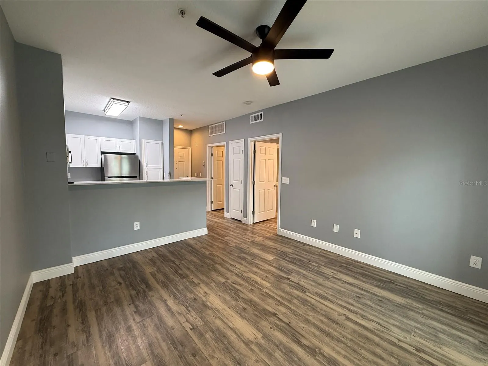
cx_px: 244
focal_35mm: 14
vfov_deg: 85.7
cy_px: 183
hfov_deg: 102.1
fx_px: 197
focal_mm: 2.22
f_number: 2.2
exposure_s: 1/60
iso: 200
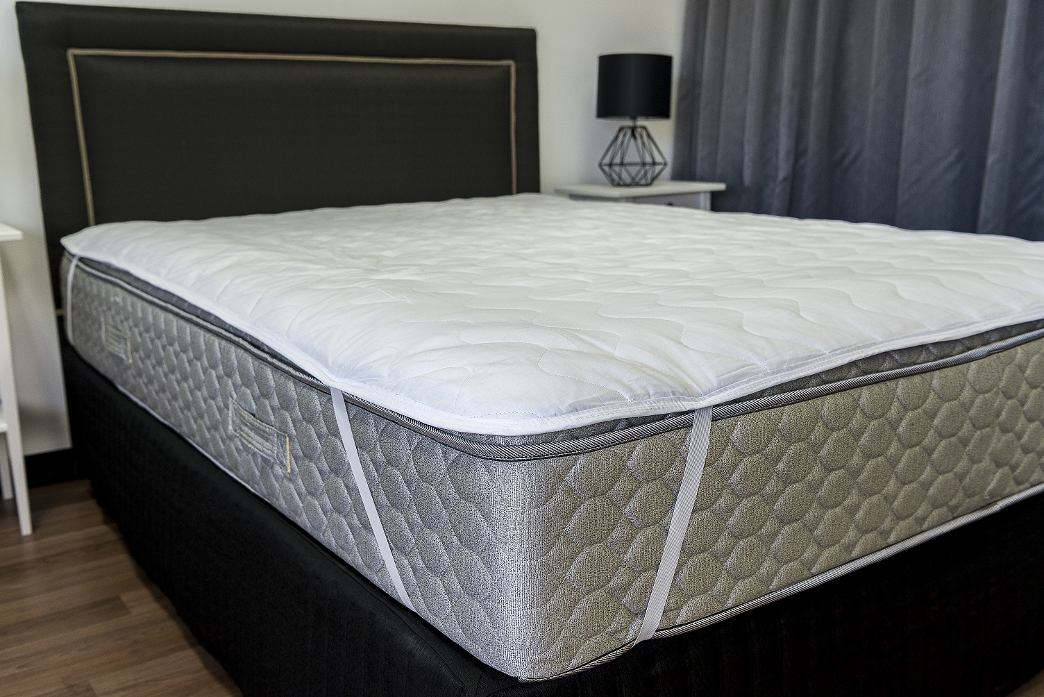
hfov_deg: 54.4
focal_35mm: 35
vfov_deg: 37.9
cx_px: 522
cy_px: 348
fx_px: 1015
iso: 800
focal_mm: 35
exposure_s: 1/60
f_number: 5.6
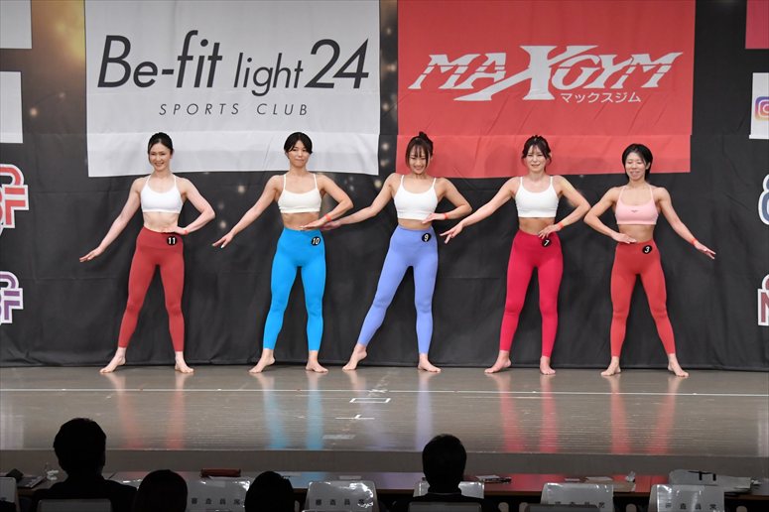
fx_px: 2882
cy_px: 256
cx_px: 384
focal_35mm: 135
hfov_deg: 15.2
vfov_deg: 10.2
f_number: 5.6
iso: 5000
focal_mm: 90
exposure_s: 1/400
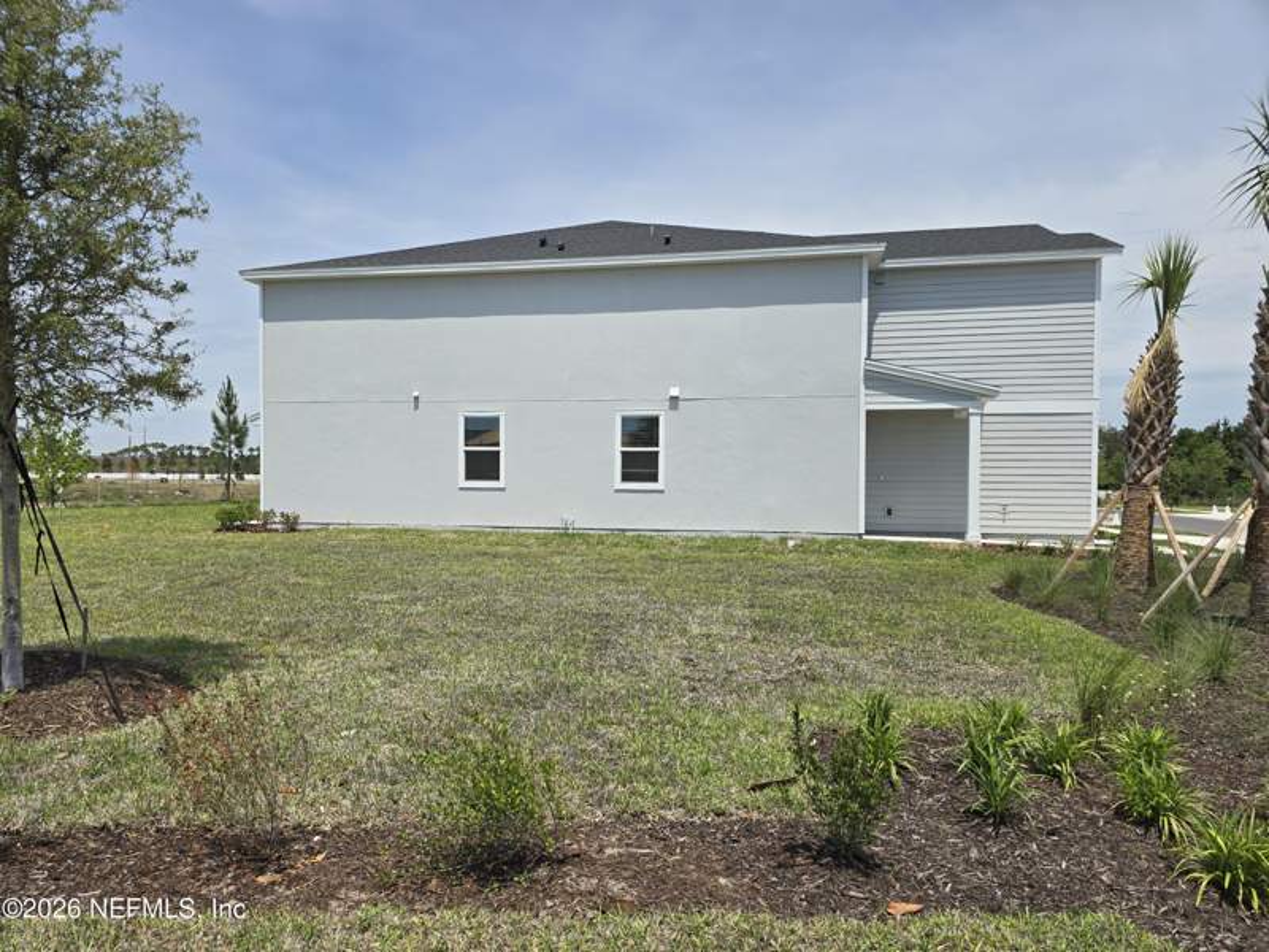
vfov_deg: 58.9
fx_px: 843
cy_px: 476
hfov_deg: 73.9
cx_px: 634
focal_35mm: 23
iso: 12
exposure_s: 1/1262
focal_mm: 6.3
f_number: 1.7
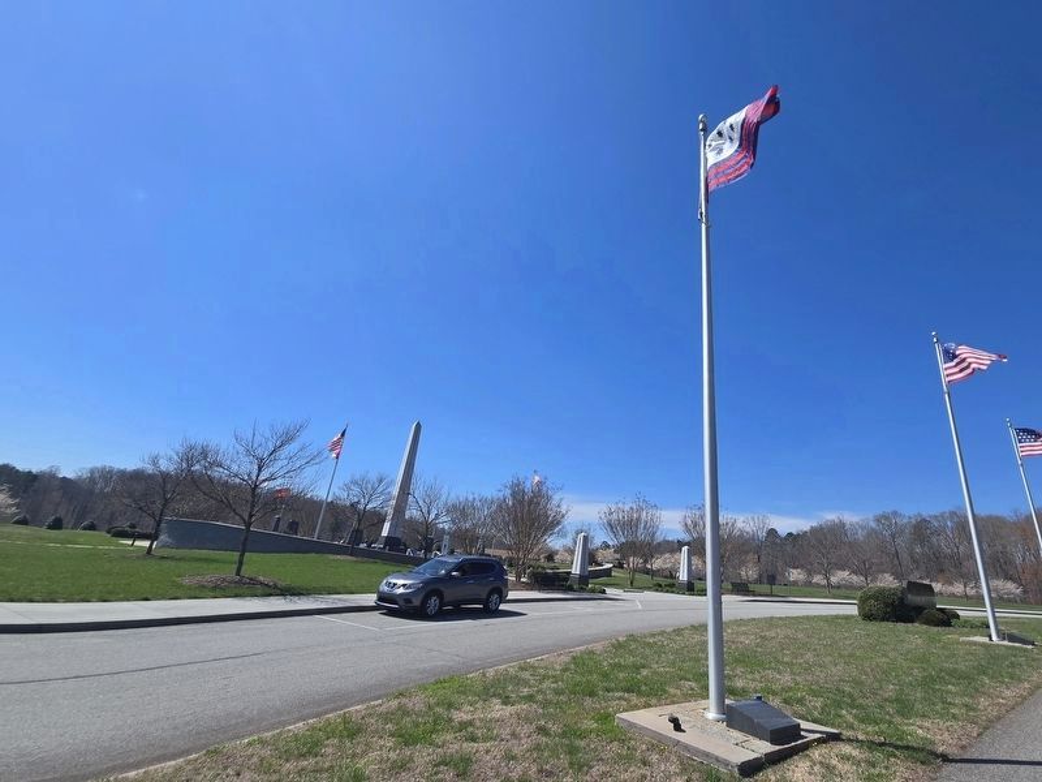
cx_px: 521
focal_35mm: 13
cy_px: 391
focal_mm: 2.2
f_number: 2.2
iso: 50
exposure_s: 1/3333
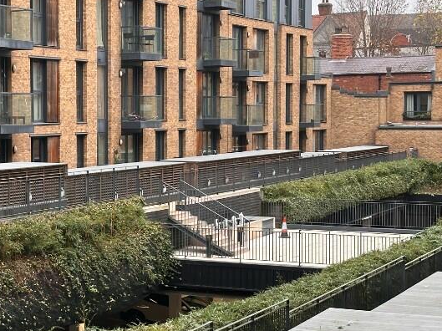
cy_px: 166
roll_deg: +0.5
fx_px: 1187
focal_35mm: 93
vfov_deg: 15.9
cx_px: 45
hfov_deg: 20.7
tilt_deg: -2.9
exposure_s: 1/128
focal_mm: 6.86
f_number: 1.78
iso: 80
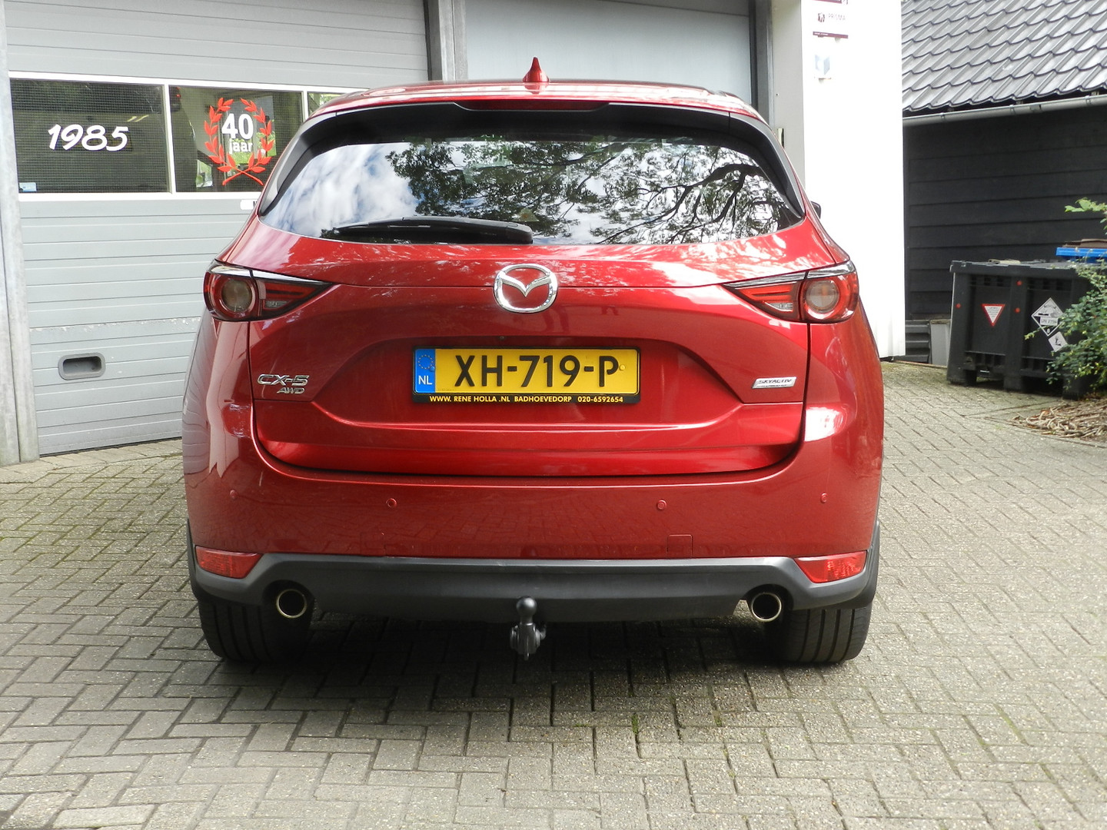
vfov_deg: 31.5
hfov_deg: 41.2
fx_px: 1471
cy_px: 415
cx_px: 554
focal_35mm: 46
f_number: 4.2
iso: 160
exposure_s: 1/100
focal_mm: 8.1
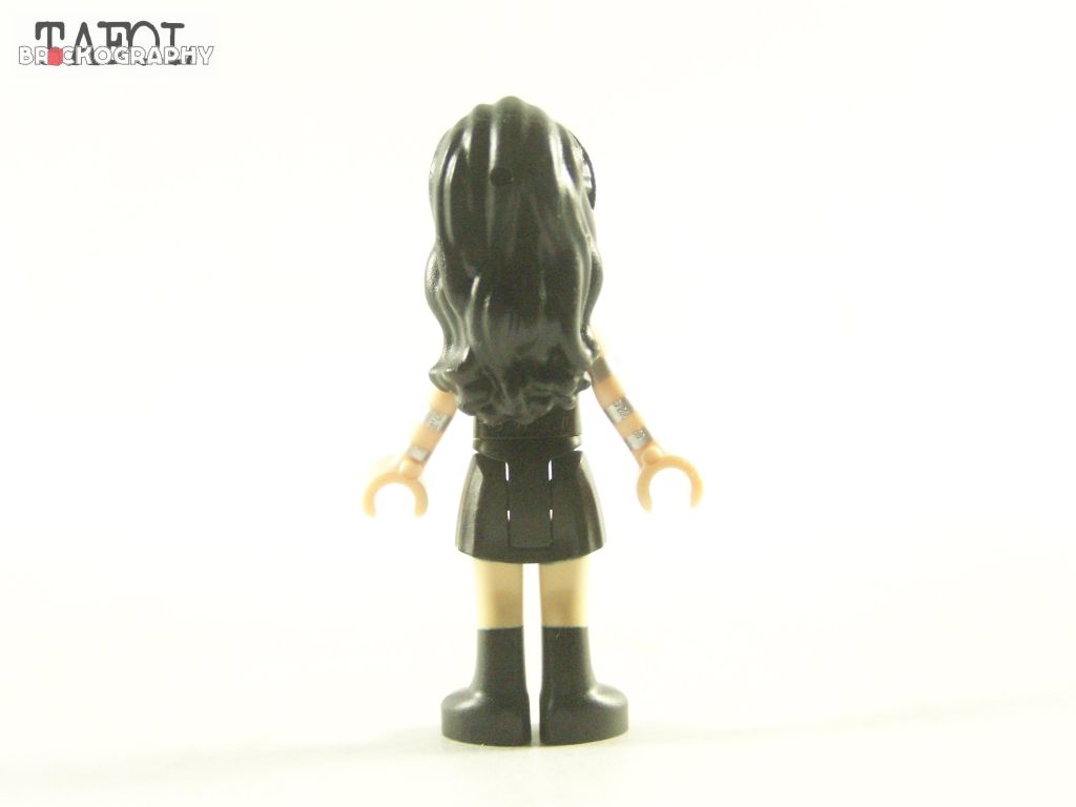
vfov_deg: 19.6
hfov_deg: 26.0
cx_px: 538
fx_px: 2331
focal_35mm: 75
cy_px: 404
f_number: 3.2
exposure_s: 1/60
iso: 400
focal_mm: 12.4
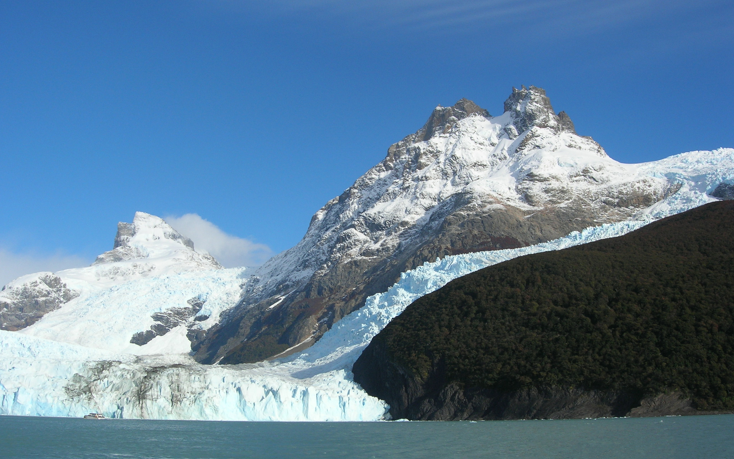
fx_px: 820
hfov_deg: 48.2
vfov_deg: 31.3
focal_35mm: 41
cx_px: 369
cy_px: 223
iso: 64
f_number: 4.8
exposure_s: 1/806
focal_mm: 7.8
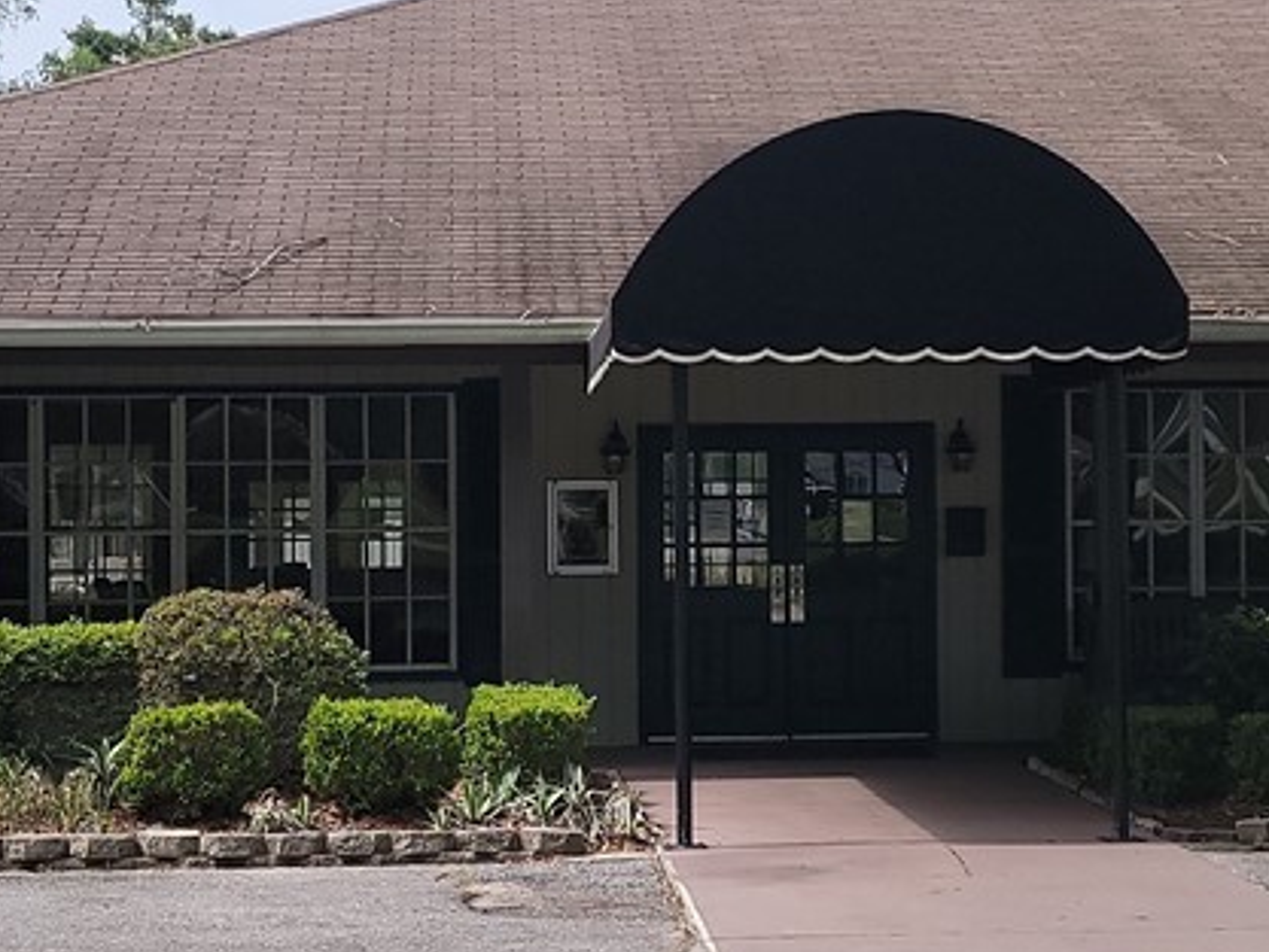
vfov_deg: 16.1
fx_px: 3374
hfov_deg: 21.3
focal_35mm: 92
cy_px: 435
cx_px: 794
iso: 16
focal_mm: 6.7
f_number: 1.8
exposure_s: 1/878
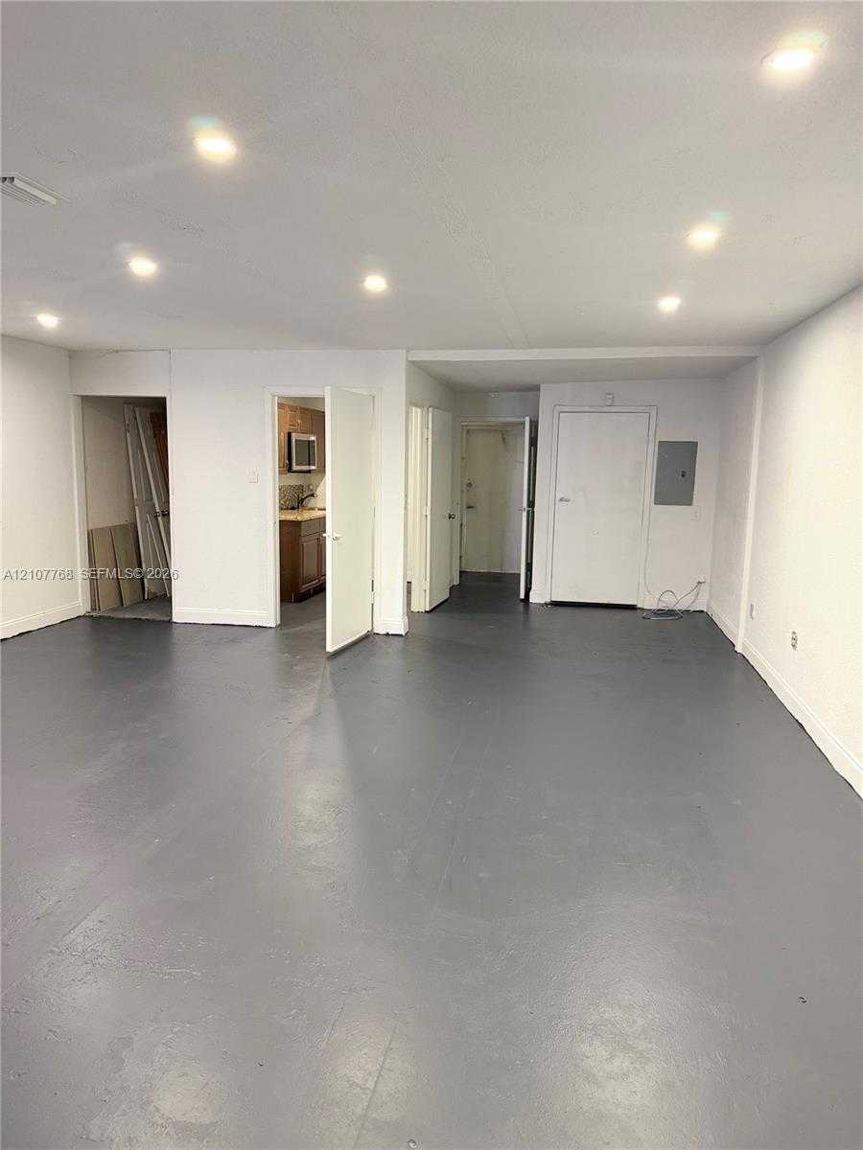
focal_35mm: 24
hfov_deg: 56.8
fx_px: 798
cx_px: 432
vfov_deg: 71.6
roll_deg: -1.2
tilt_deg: -8.6
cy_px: 575
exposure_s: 1/60
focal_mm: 6.76
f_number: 1.78
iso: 400
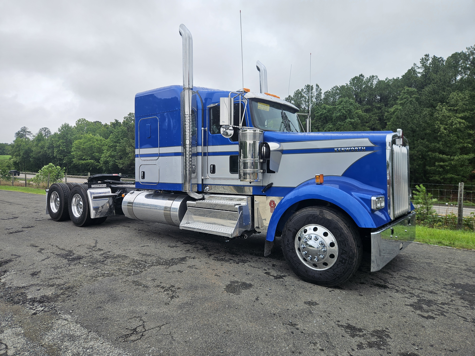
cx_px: 238
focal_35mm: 23
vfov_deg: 58.9
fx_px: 316
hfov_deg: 73.9
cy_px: 178
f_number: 1.8
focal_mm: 5.4
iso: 25
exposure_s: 1/732
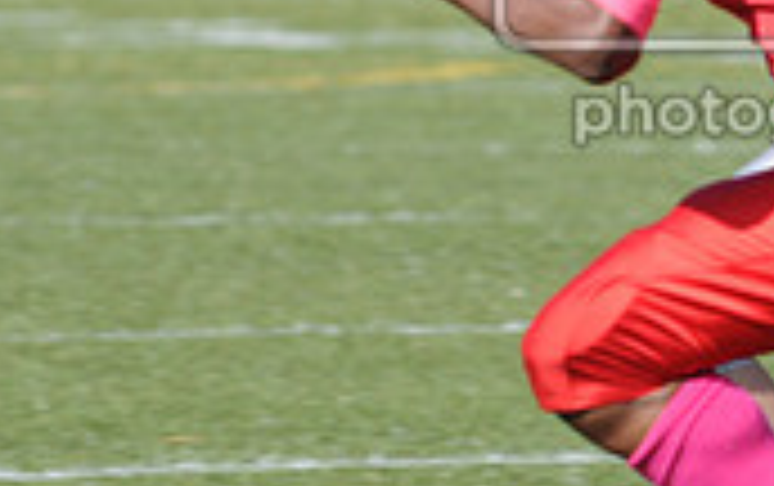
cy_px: -52
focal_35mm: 1543
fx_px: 32591
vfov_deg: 0.9
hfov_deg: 1.4
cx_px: 1030
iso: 200
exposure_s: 1/500
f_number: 7.1
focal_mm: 300
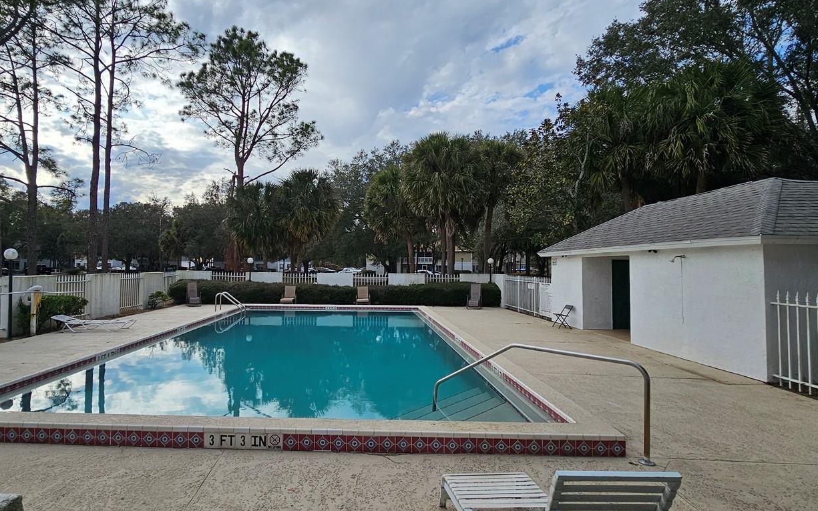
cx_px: 351
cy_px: 247
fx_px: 401
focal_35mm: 18
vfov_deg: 65.0
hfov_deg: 90.5
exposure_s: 1/2767
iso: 50
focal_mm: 2.2
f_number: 2.2
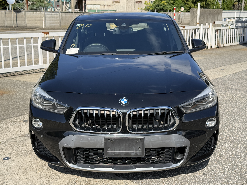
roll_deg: -0.5
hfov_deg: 39.7
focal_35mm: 48
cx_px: 124
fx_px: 343
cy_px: 92
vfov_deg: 30.3
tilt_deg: -12.6
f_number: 1.78
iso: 80
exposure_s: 1/2667
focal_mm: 6.76
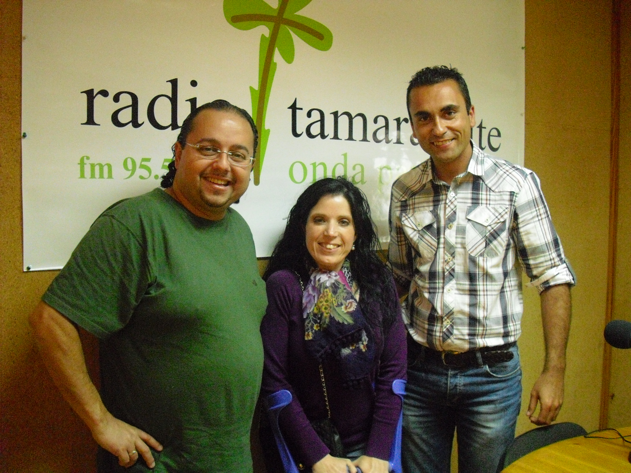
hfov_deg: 49.0
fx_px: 693
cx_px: 316
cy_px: 236
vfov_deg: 37.7
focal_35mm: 38
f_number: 2.8
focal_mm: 6.2
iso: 800
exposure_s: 1/60
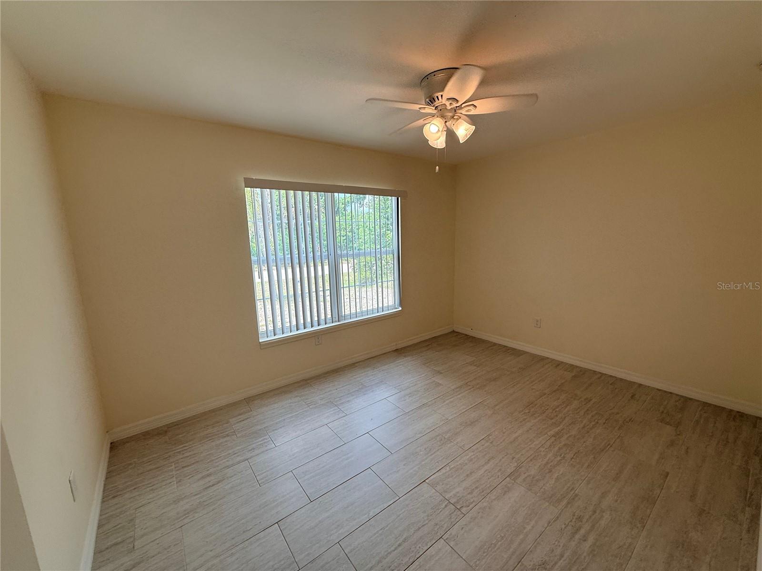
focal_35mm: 14
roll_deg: +1.2
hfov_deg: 102.1
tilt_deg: -8.7
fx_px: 308
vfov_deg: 85.7
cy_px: 286
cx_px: 381
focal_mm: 2.22
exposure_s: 1/167
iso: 50
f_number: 2.2
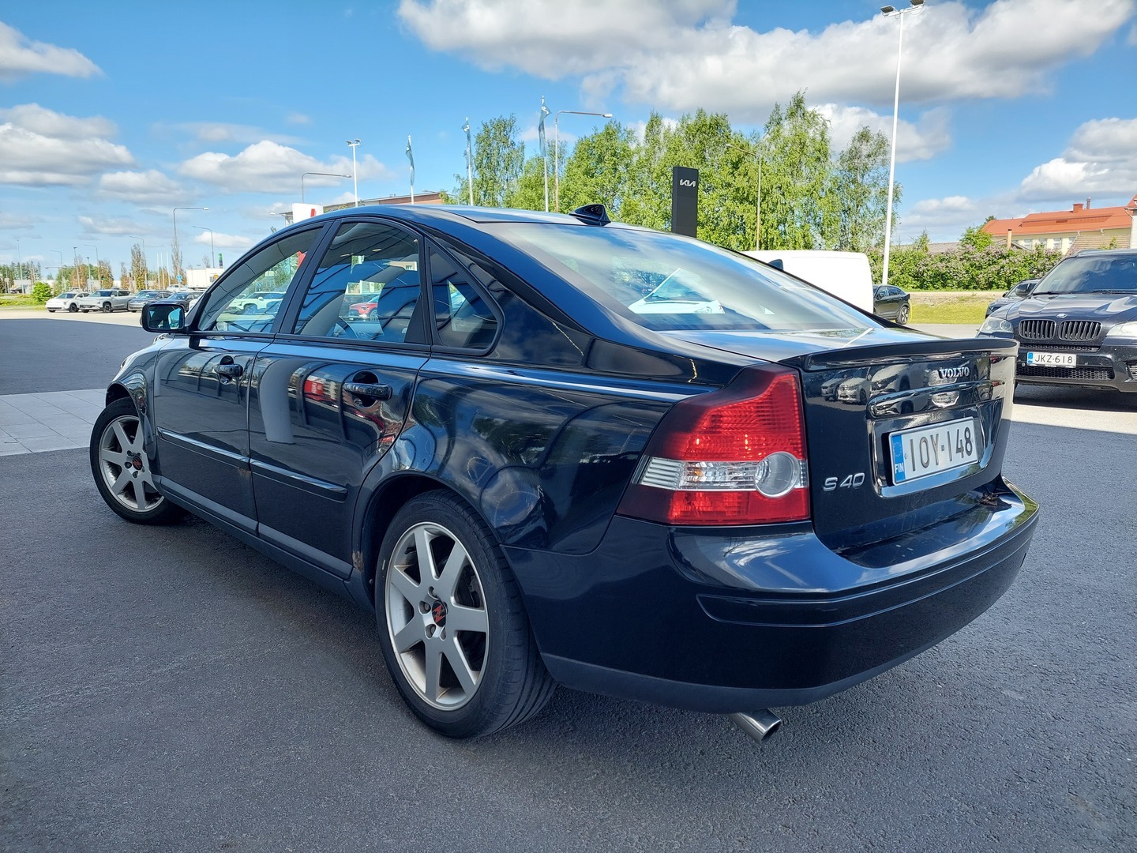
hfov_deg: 69.4
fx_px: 821
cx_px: 568
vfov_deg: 54.9
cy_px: 426
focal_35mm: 25
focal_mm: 5.23
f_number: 1.8
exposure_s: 1/407
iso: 40
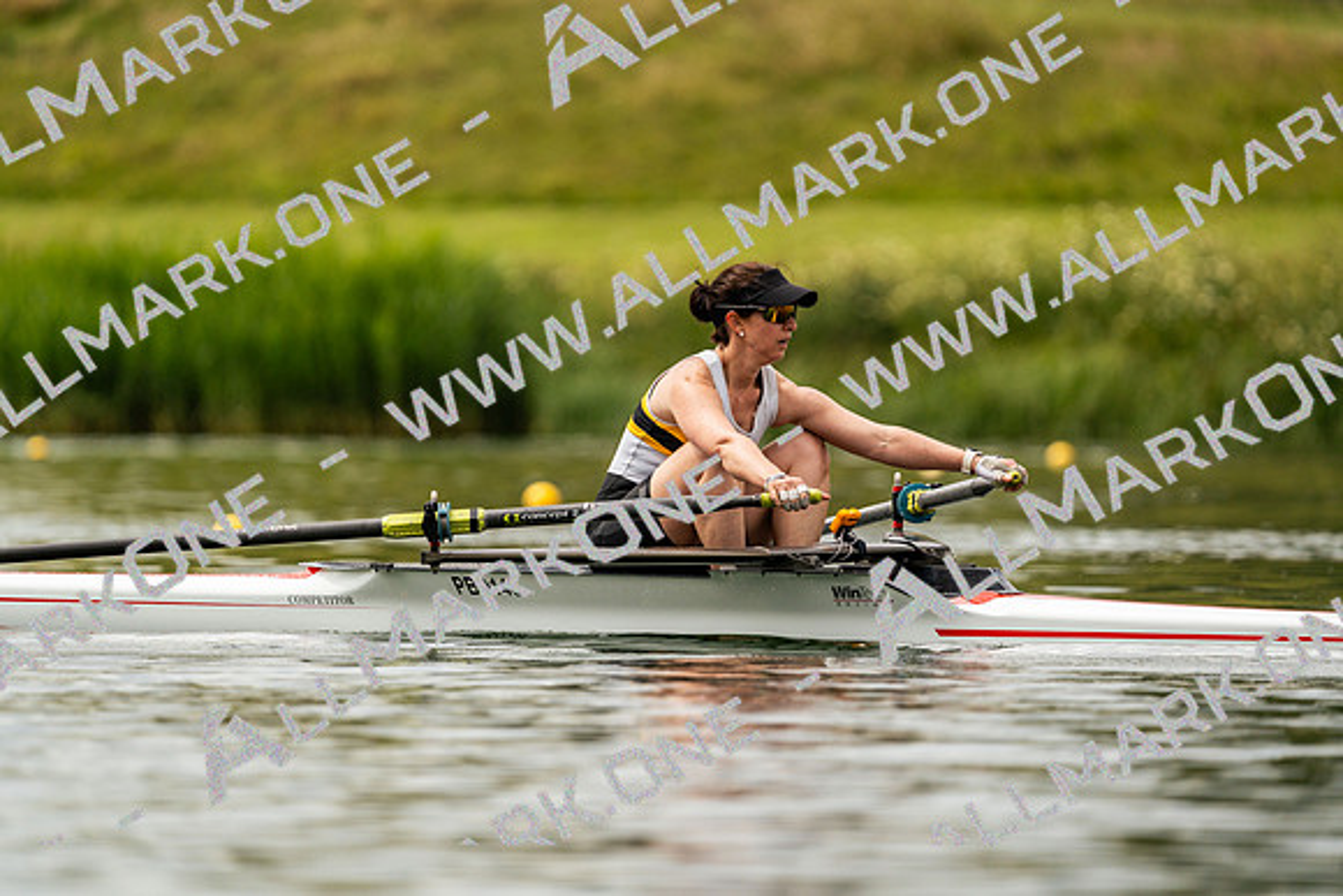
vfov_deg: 2.7
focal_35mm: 512
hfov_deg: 4.0
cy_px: 448
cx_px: 672
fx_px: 19104
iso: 320
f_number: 6.3
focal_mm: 512
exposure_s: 1/2000
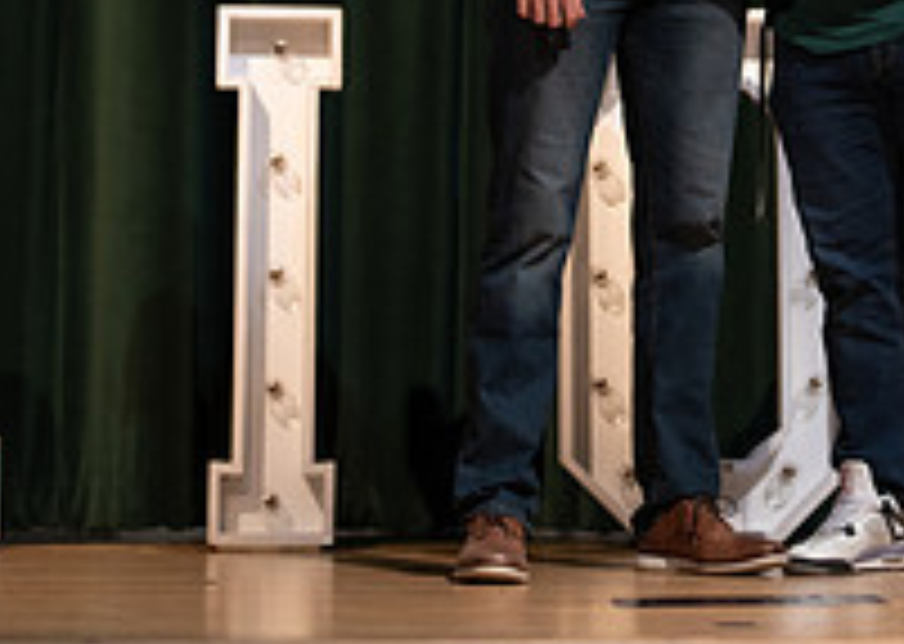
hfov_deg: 12.8
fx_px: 4000
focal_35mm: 156
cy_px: -95
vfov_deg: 9.1
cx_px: 776
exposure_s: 1/320
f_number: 1.2
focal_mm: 50
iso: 500
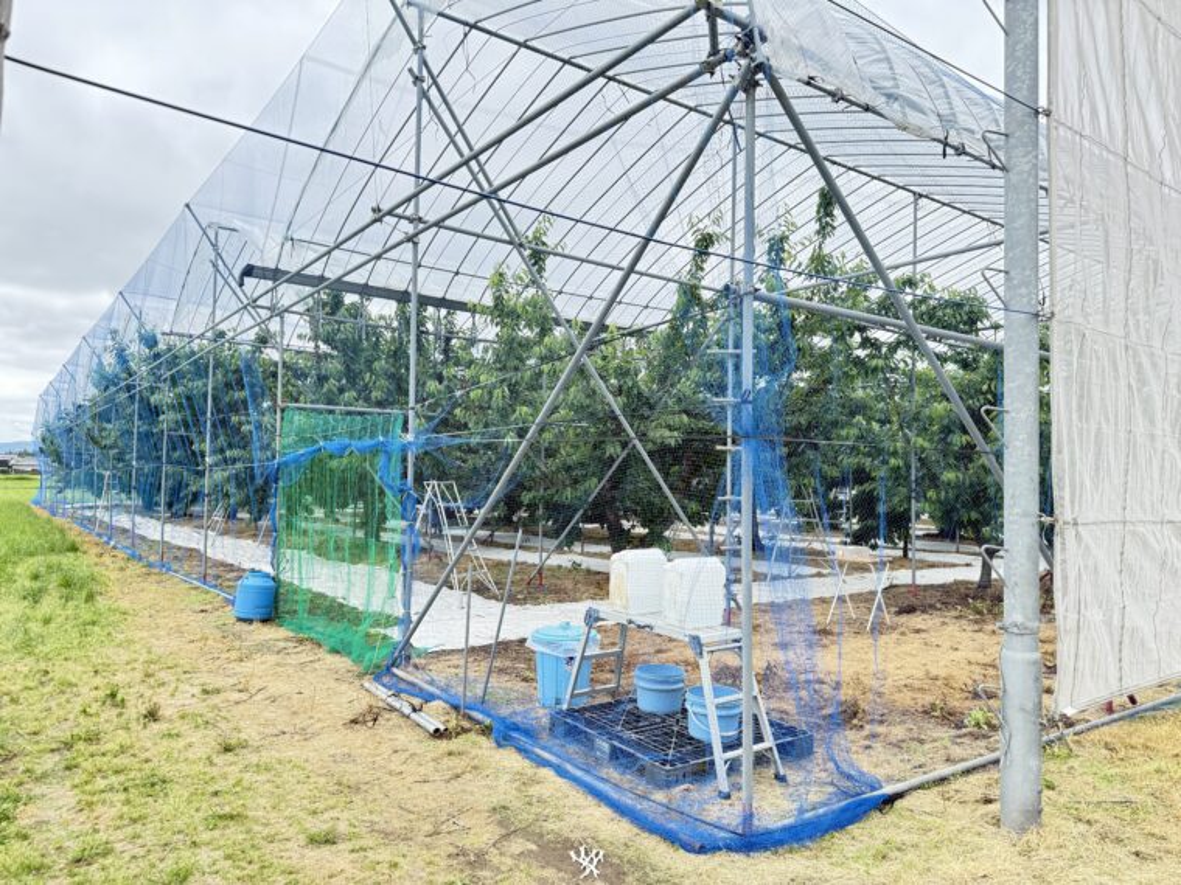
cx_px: 590
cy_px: 442
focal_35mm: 24
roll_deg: -2.2
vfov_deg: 56.8
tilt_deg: +3.4
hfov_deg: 71.6
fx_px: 819
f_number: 1.78
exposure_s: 1/643
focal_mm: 6.76
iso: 100
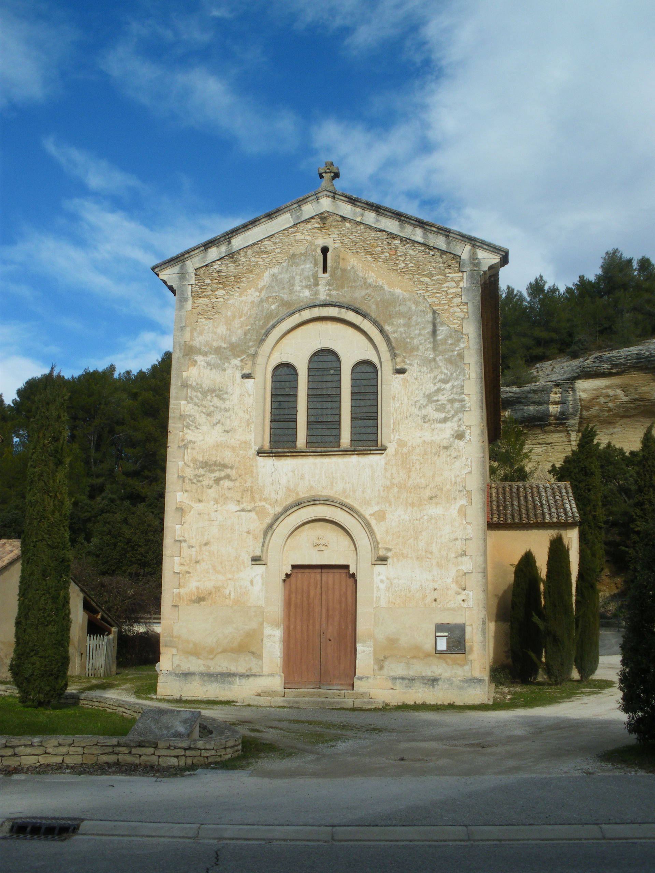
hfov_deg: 39.7
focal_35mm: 36
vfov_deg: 51.4
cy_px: 436
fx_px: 908
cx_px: 328
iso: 64
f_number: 5.4
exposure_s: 1/320
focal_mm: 6.3
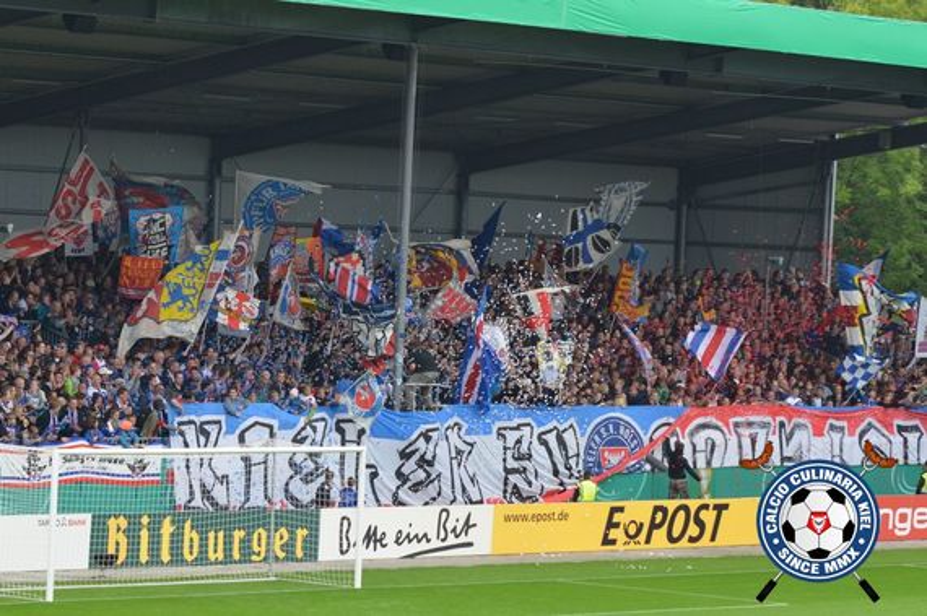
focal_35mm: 123
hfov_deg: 16.7
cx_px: 464
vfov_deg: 11.1
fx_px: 3164
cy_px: 308
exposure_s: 1/1000
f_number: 4.5
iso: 400
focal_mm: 82
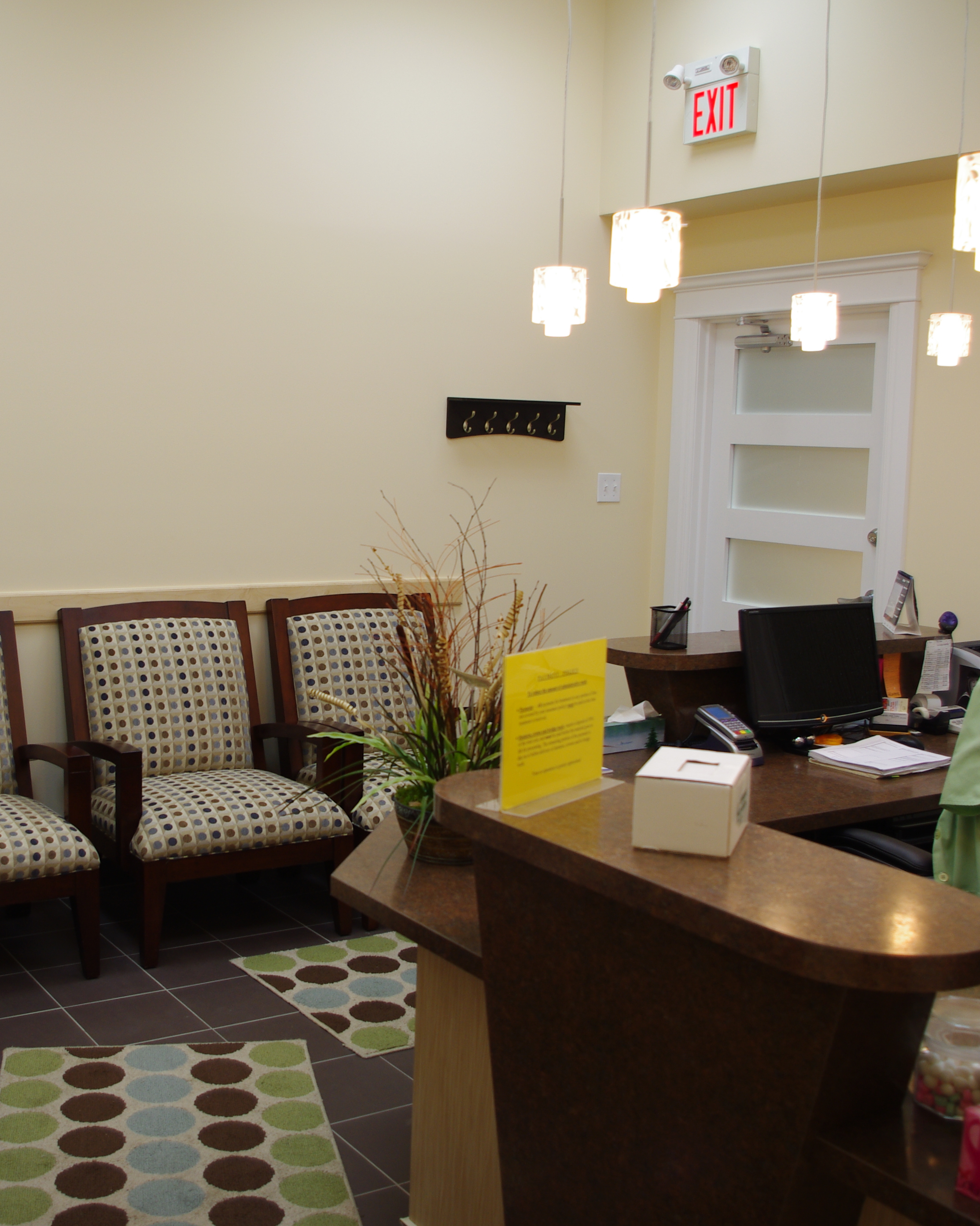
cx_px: 338
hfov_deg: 37.9
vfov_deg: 46.8
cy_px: 622
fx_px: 1414
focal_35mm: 39
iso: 200
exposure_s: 1/30
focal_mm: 18
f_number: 3.5
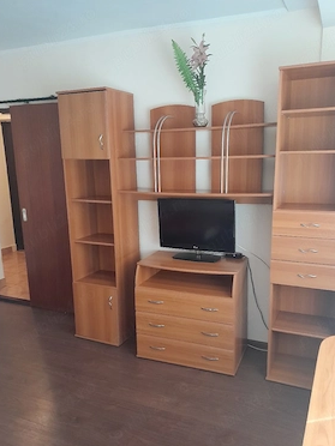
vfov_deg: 61.6
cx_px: 174
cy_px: 239
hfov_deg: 48.2
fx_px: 374
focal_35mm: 29
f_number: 1.8
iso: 320
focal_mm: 4
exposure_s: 1/33
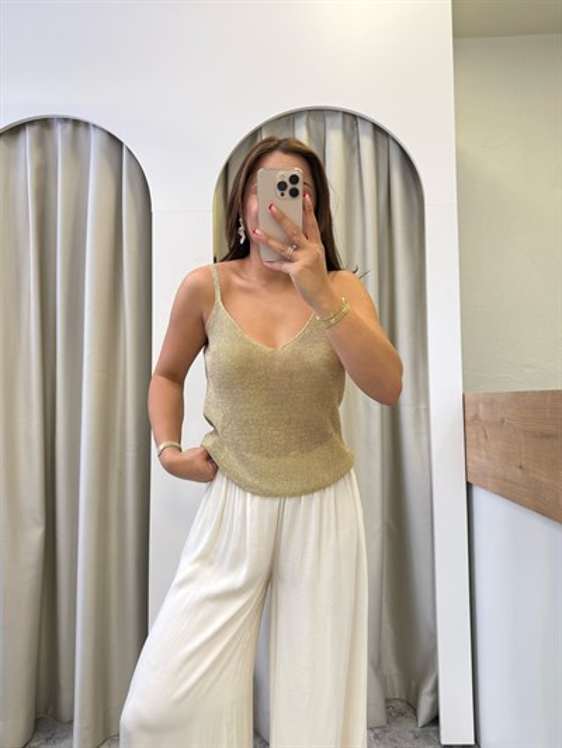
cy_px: 374
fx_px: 519
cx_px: 281
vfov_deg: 71.6
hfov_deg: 56.8
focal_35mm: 24
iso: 100
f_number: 1.78
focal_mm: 6.76
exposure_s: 1/119
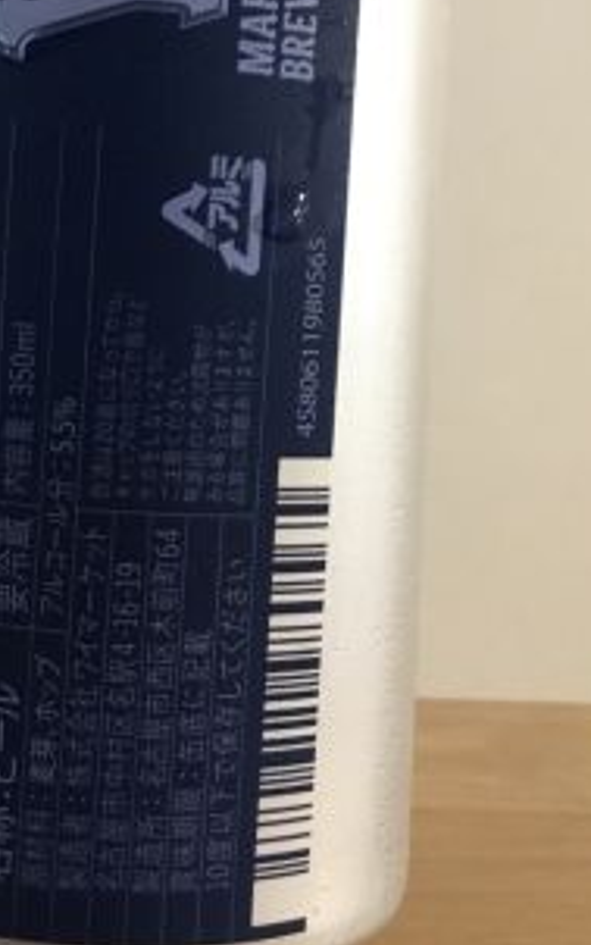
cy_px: 333
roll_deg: -2.0
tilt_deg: -1.2
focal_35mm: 58
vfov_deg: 34.8
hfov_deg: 22.1
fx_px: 1493
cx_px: 109
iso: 320
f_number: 2.4
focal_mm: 3.3
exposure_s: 1/15
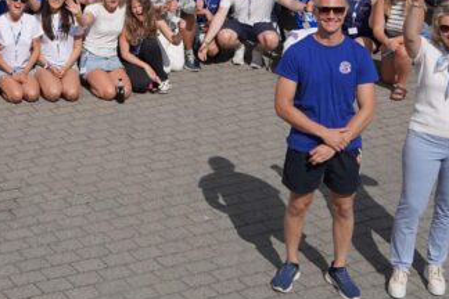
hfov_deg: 22.5
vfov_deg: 15.3
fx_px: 1085
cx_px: 6
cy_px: -33
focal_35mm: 87
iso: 100
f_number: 5
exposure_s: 1/1250
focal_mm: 34
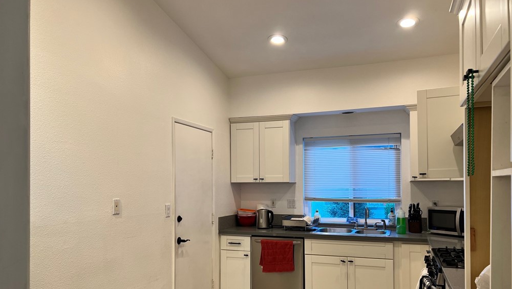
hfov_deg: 66.1
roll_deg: +0.3
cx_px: 258
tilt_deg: +0.5
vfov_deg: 39.9
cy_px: 183
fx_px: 394
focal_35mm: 29
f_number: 1.5
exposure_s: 1/120
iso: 125
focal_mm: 5.7
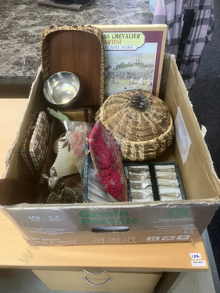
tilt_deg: -48.4
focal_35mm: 28
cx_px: 110
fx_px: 237
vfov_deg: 63.4
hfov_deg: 49.7
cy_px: 146
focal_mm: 3.99
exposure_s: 1/50
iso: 250
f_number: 1.8
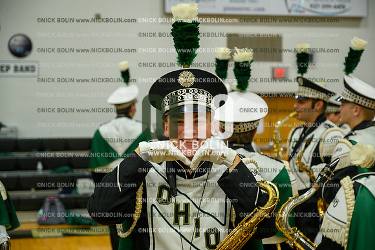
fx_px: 729
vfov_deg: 19.4
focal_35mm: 70
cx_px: 188
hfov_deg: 28.9
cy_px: 125
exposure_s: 1/250
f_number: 4
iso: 1250
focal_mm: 70
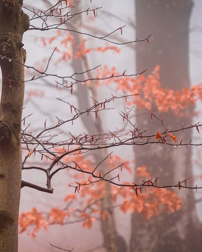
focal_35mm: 233
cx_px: 54
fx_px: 1741
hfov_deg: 6.6
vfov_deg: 8.3
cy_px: 126
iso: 800
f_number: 5.6
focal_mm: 110
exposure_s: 1/35
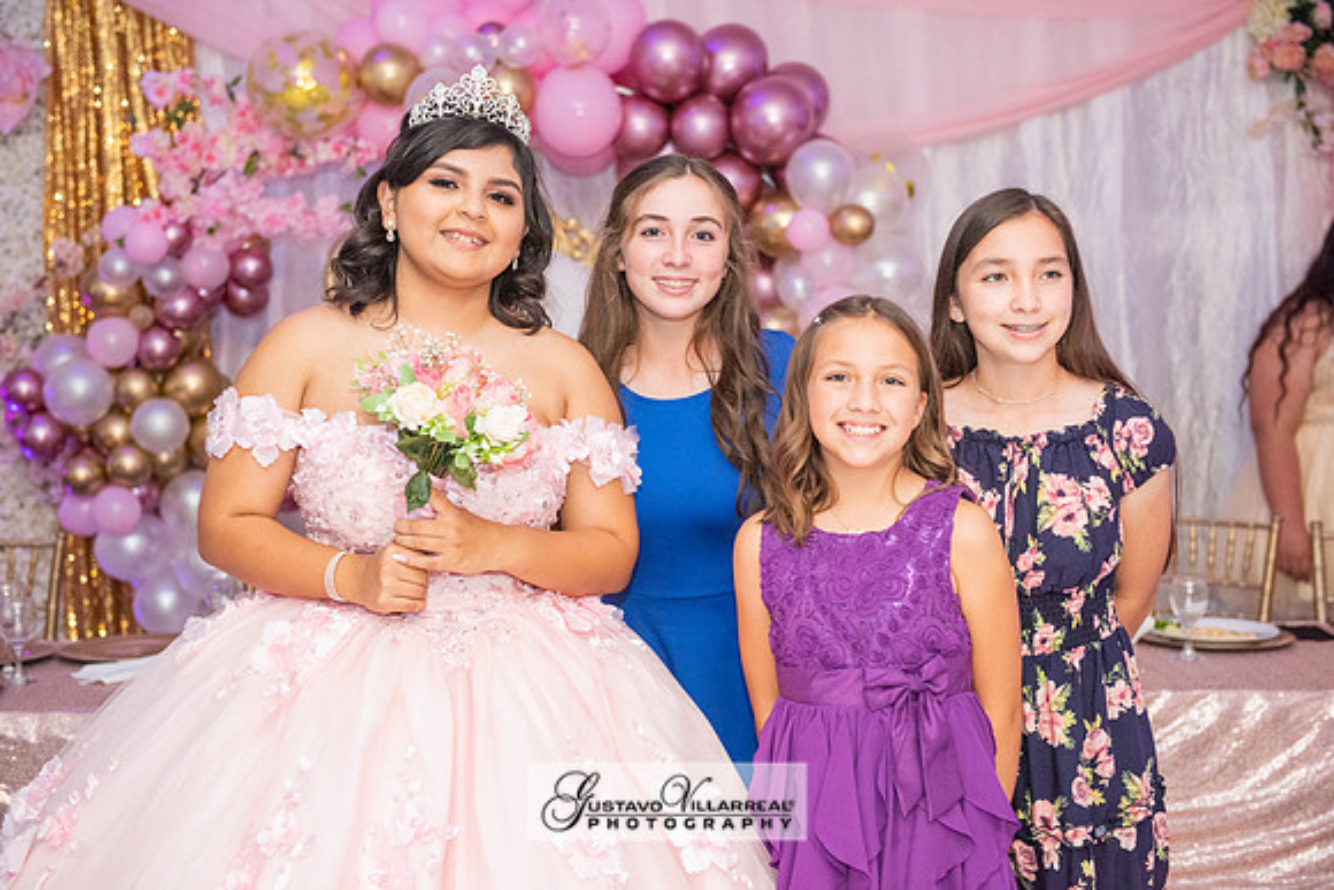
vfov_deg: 24.2
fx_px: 2075
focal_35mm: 56
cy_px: 445
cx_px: 667
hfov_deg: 35.6
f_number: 3.5
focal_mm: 56
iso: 1250
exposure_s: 1/160
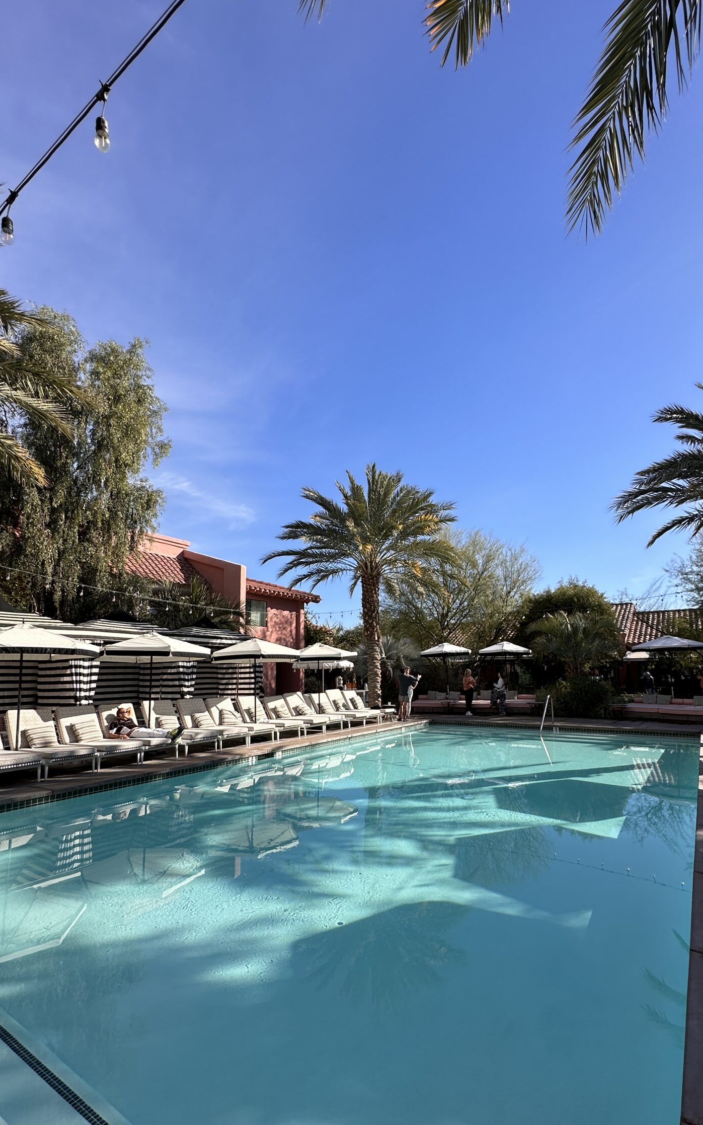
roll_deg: +0.3
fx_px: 521
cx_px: 376
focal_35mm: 17
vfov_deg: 94.1
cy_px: 615
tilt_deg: +7.3
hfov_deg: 67.9
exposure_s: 1/1770
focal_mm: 2.22
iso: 50
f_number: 2.2
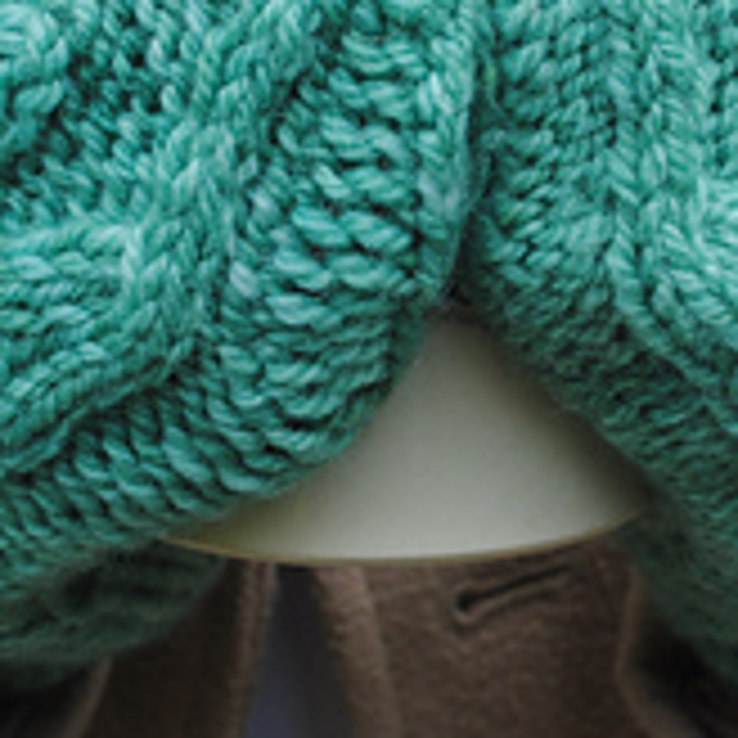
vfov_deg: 14.8
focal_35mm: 117
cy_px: 178
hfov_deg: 14.9
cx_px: 490
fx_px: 2822
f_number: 8
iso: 180
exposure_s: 1/60
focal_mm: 30
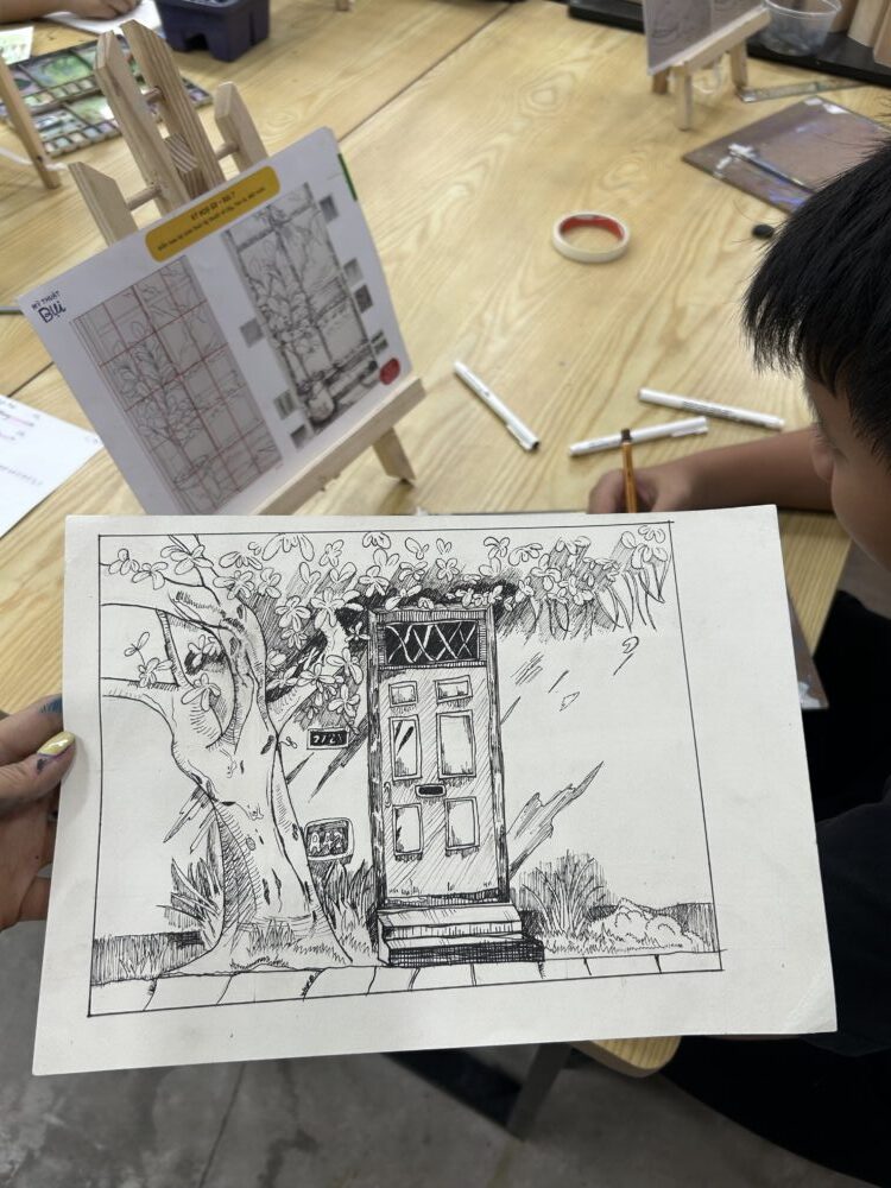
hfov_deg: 53.1
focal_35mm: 26
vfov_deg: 67.3
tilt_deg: -51.0
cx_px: 446
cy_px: 594
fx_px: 892
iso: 32
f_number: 1.5
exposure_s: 1/124
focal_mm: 5.7
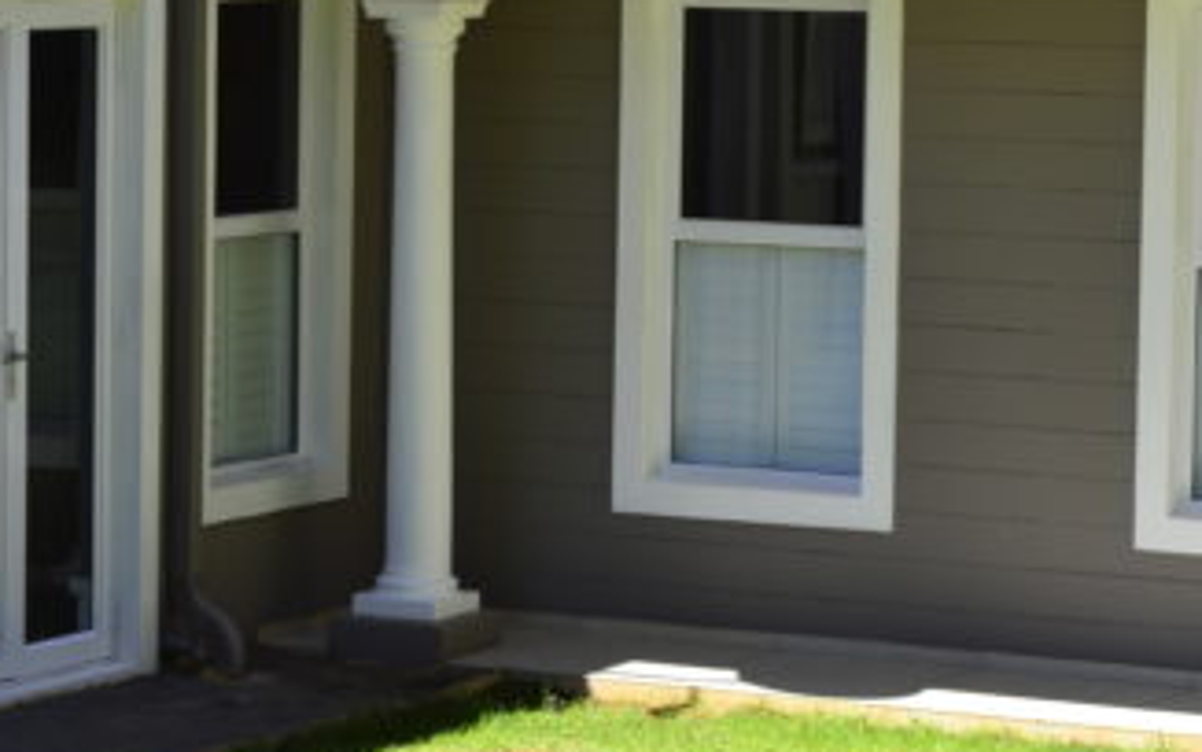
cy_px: 306
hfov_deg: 13.5
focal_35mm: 155
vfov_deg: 8.5
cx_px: 597
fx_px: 5077
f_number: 8
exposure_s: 1/160
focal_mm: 55
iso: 200
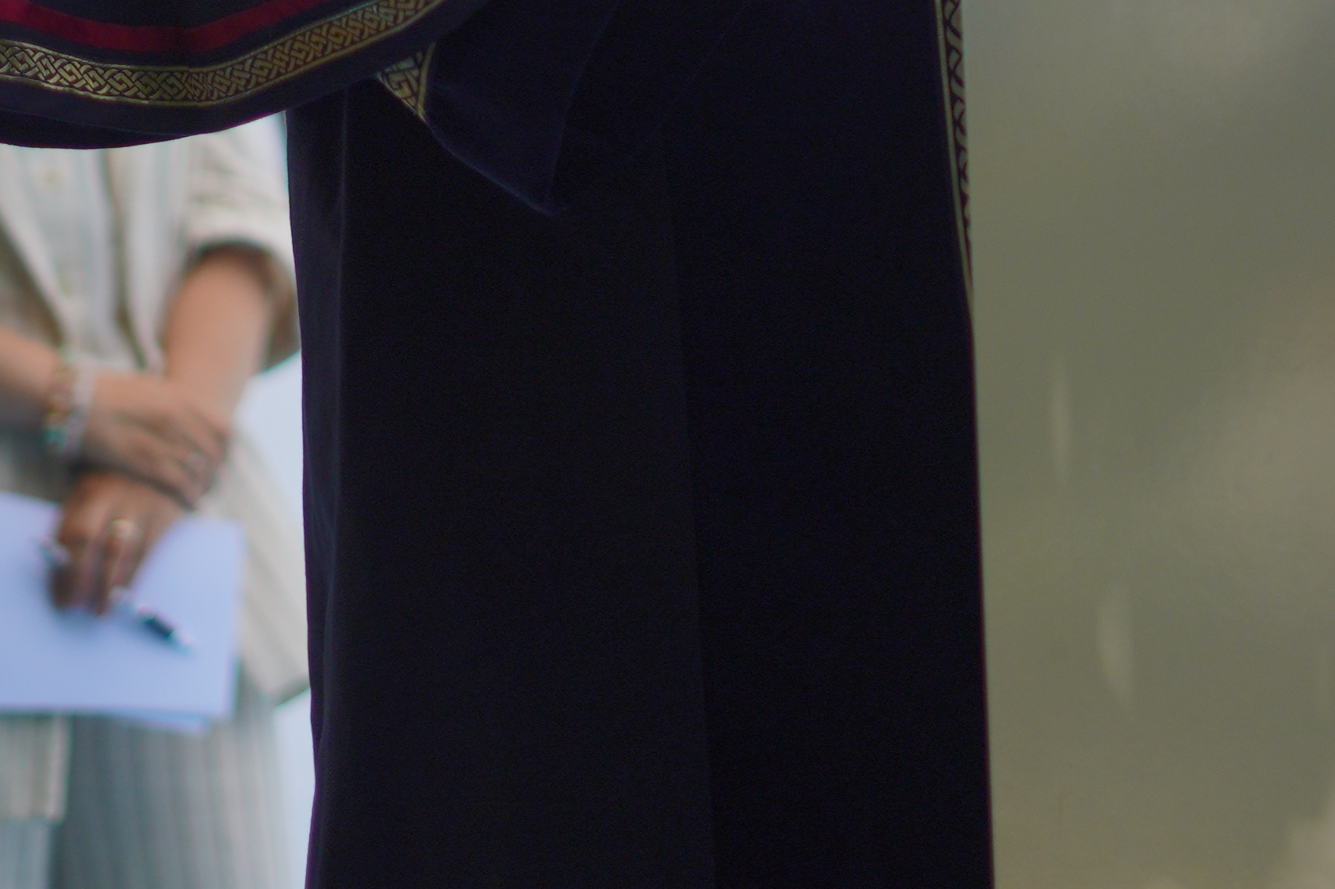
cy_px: -447
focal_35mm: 176
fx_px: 6525
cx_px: 1387
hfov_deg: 11.5
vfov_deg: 7.7
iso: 100
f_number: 1.8
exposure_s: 1/2500
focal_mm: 50
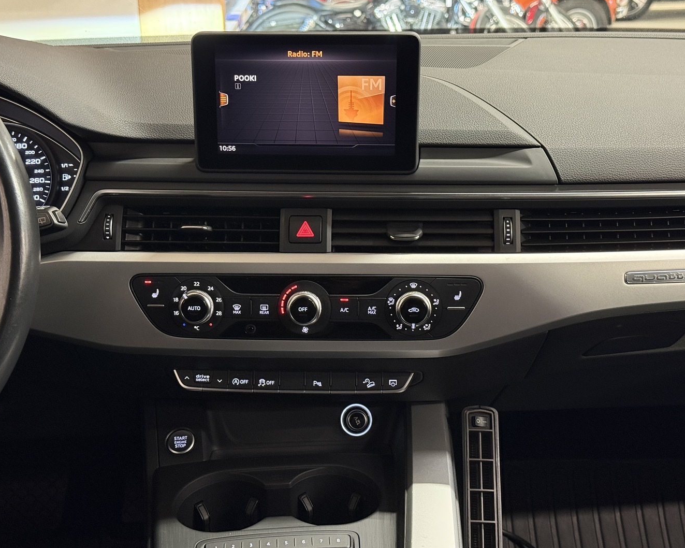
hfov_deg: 36.7
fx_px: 1034
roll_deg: +1.1
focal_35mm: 51
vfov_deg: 29.7
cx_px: 325
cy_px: 273
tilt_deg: -17.0
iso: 400
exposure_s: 1/33
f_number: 1.78
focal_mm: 6.76
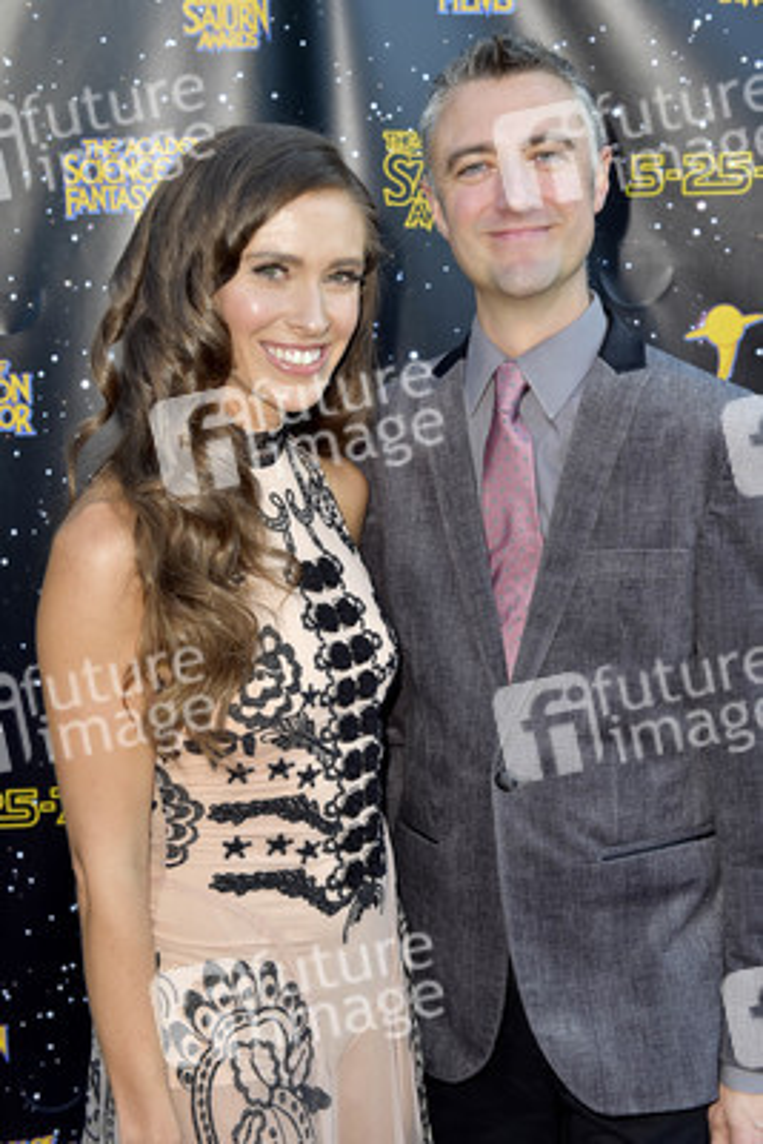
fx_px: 1652
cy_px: 572
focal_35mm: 52
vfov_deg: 38.2
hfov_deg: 26.0
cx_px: 382
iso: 500
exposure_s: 1/320
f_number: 6.3
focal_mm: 52
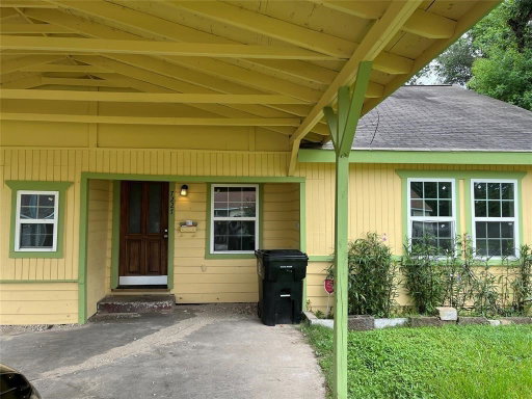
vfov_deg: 53.1
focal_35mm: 26
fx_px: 400
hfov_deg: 67.3
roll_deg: +0.3
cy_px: 200
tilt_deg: +2.8
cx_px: 266
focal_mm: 5.1
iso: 50
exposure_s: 1/639
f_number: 1.6
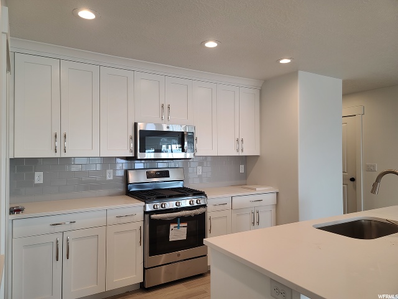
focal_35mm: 25
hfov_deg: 69.4
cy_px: 150
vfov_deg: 54.9
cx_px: 199
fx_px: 287
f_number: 1.8
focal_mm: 7
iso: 40
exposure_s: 1/59
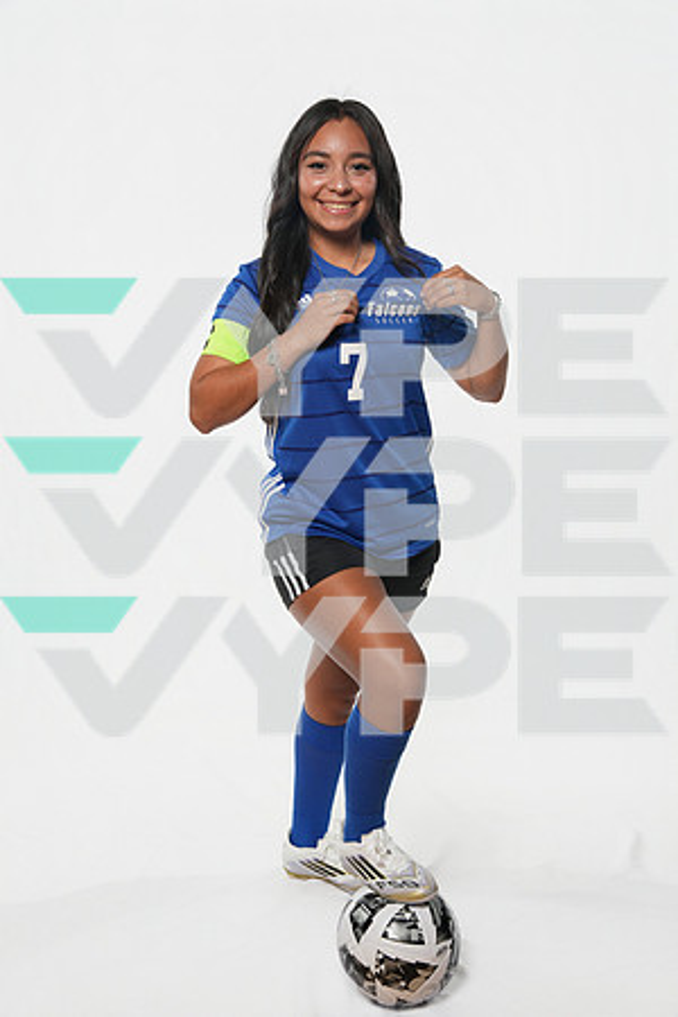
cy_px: 508
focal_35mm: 48
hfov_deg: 28.3
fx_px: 1345
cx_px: 339
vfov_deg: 41.4
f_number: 8
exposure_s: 1/125
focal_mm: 47.6
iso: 500
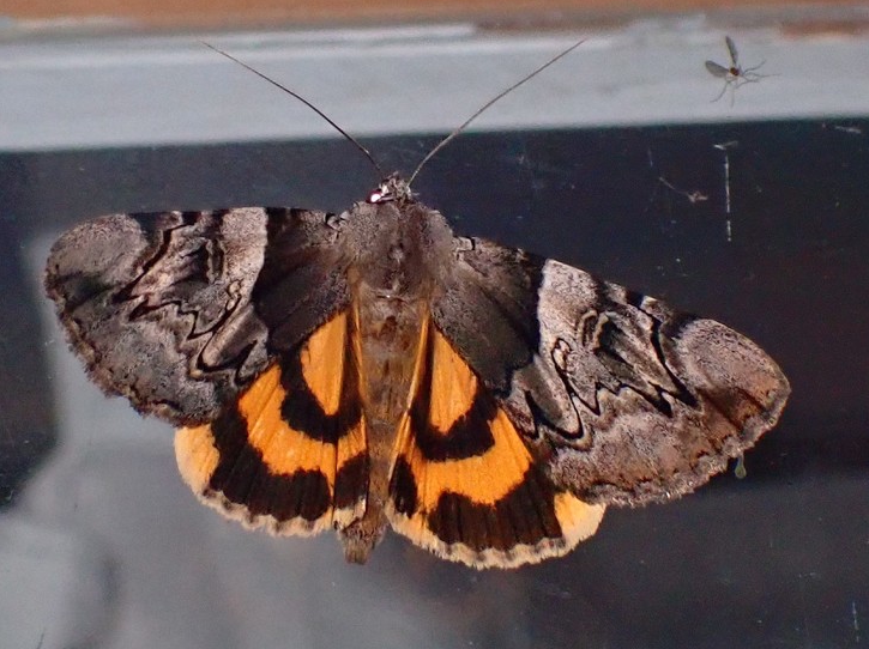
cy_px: 285
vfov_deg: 12.5
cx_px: 395
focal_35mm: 118
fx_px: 2959
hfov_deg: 16.7
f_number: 14
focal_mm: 18
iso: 800
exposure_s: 1/100
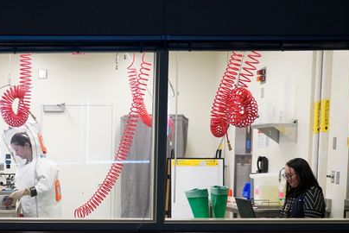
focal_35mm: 76
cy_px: 239
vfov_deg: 17.5
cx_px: 36
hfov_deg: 25.8
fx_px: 737
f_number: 4
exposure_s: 1/160
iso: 2500
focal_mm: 30
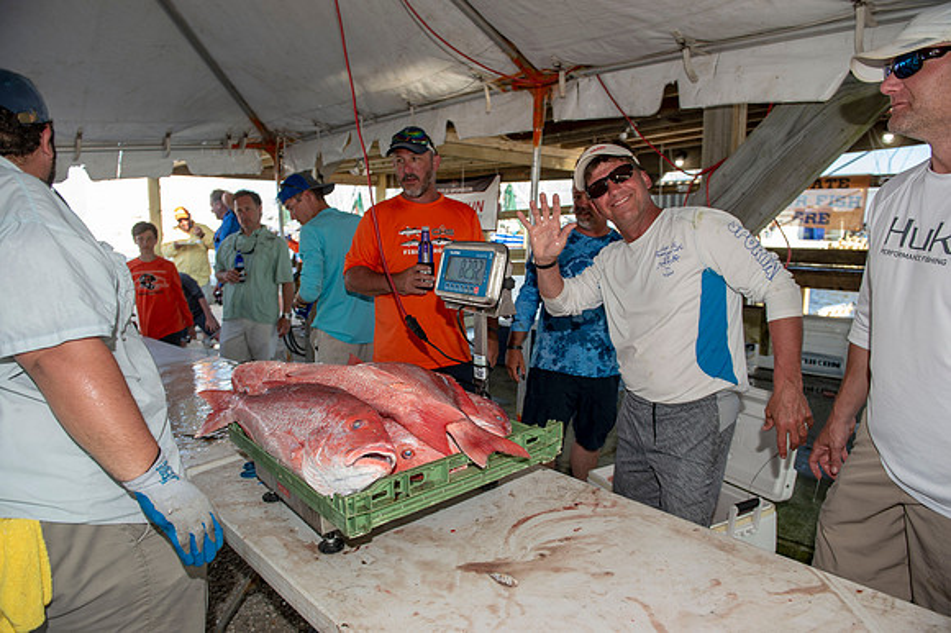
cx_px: 476
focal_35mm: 24
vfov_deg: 53.1
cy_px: 316
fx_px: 634
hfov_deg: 73.8
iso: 100
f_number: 5
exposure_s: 1/100
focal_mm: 24
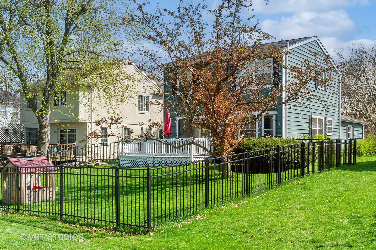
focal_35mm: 40
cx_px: 188
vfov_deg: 33.3
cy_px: 125
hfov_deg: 48.5
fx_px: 417
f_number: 8
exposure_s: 1/500
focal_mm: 40
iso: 200
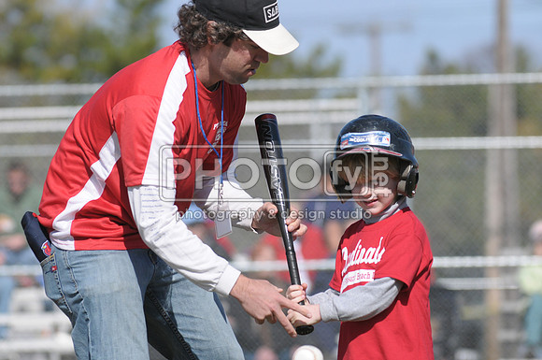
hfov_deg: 6.9
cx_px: 271
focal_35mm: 300
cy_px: 180
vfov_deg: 4.6
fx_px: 4510
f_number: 4.5
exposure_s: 1/2500
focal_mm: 200
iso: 400
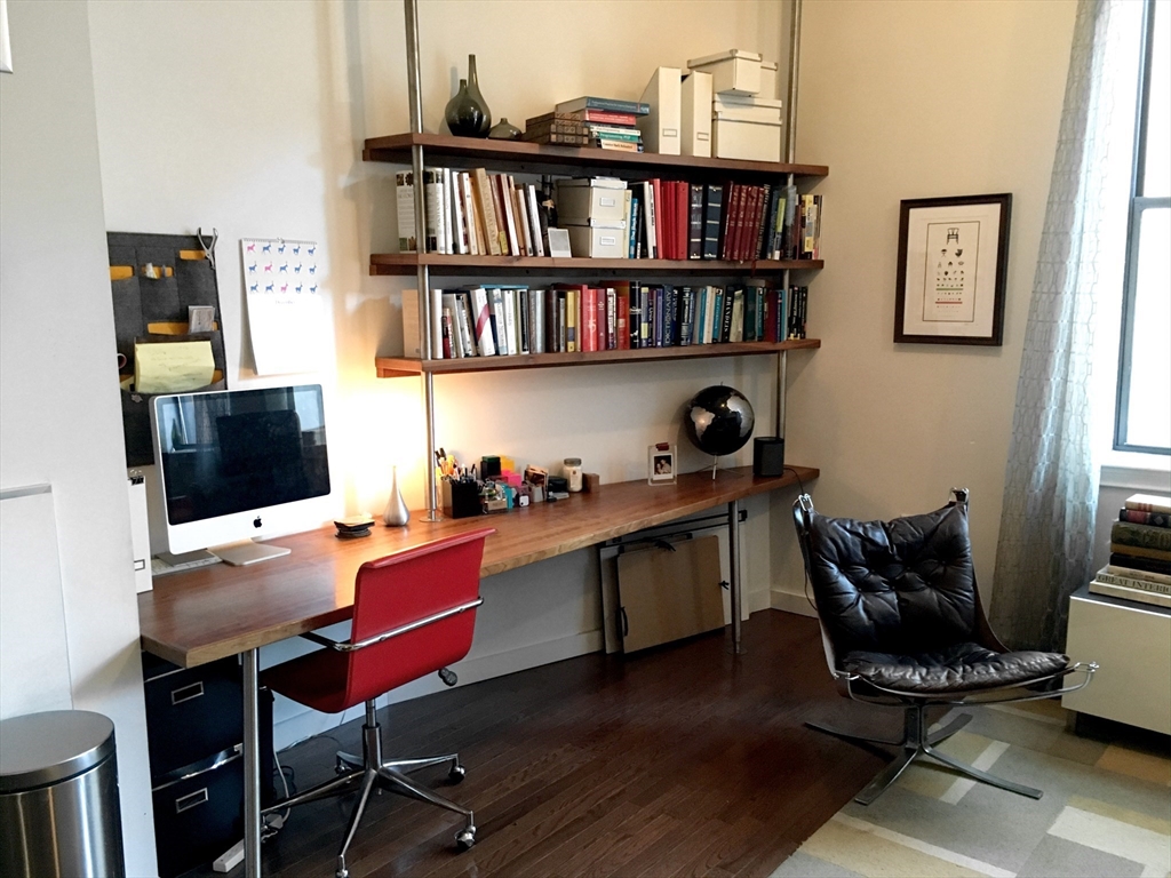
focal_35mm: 29
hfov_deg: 61.7
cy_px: 439
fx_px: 981
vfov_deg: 48.2
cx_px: 586
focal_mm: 4.15
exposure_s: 1/17
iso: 200
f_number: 2.2
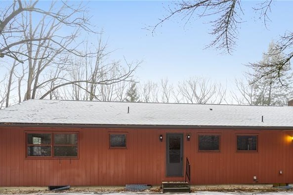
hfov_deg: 104.3
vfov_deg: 81.2
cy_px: 98
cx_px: 146
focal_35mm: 14
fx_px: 114
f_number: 5.6
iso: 100
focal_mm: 14
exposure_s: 1/5
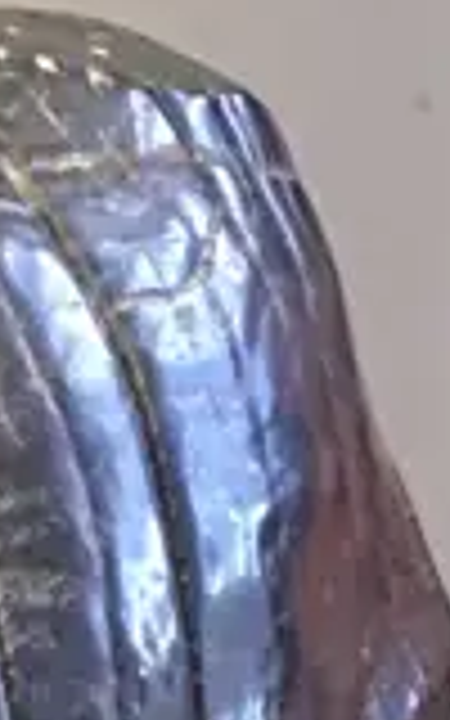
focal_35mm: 197
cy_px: 1170
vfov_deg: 10.2
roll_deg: -0.7
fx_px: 3866
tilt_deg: -9.9
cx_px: -1120
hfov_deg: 5.9
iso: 100
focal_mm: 4.15
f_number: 2.2
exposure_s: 1/17
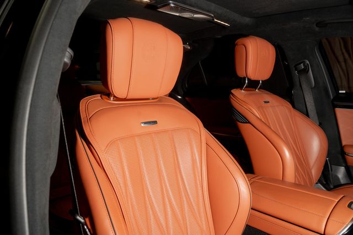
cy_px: 118
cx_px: 176
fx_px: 235
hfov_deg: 73.7
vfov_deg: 53.2
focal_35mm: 24
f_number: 5.6
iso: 320
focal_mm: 24
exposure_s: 1/50
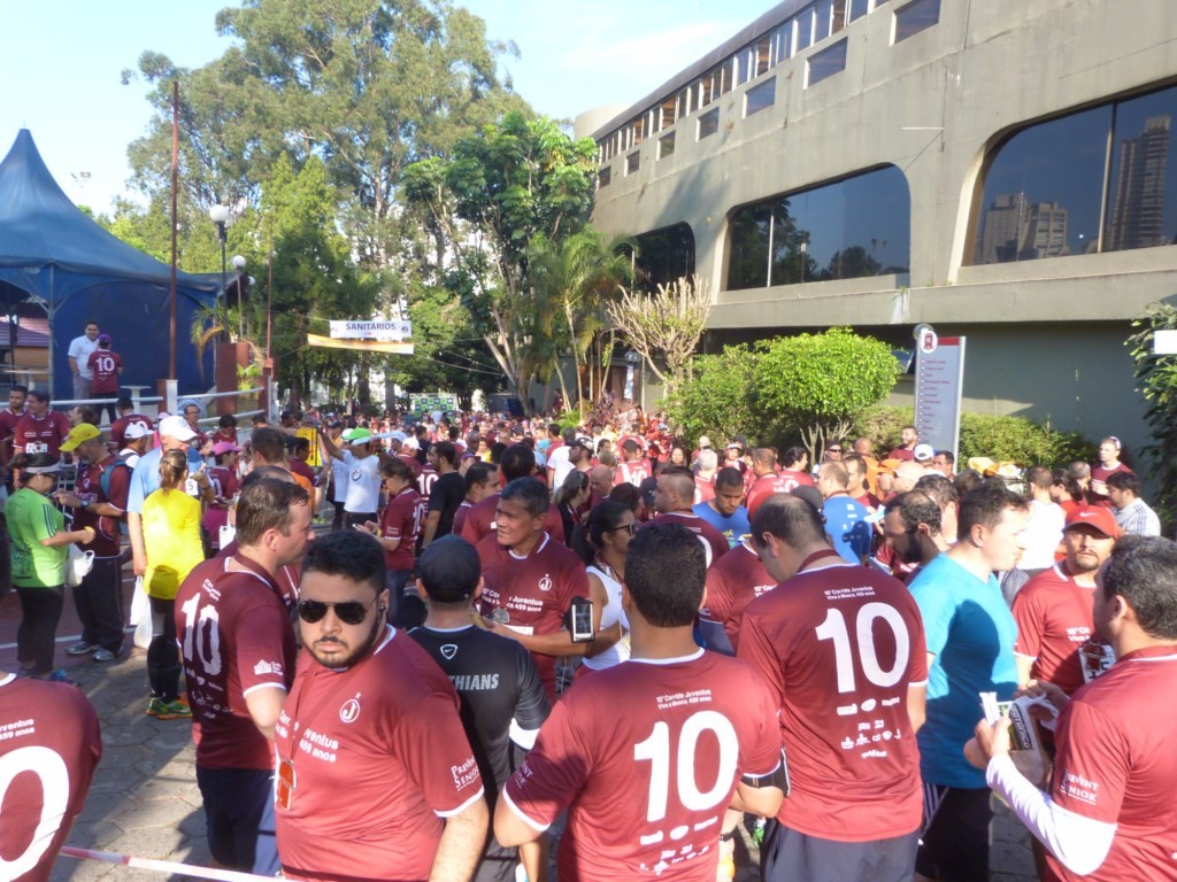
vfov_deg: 54.9
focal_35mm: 25
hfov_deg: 69.4
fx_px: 850
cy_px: 441
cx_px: 588
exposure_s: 1/250
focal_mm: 4.5
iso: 125
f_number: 4
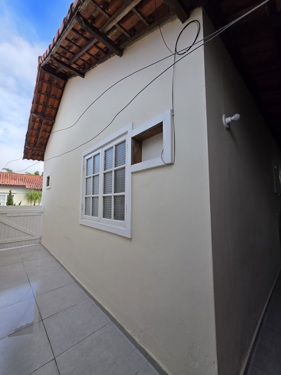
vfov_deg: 106.2
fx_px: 141
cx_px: 140
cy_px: 188
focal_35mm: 13
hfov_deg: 89.9
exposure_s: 1/2000
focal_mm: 2.2
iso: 125
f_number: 1.9
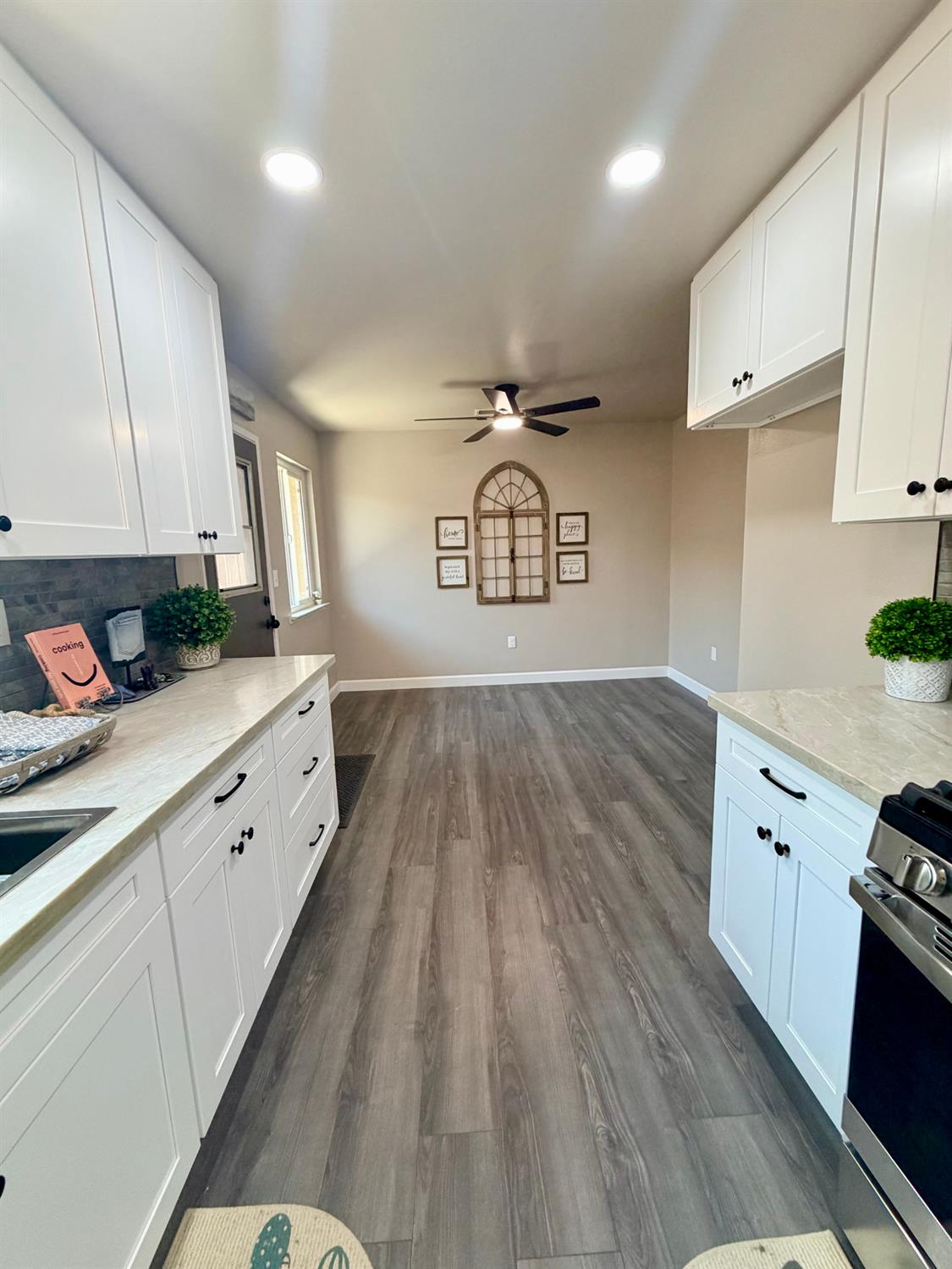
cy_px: 634
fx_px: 513
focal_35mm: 14
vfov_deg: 102.0
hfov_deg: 85.7
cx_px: 476
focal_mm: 2.22
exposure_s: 1/120
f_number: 2.2
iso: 250
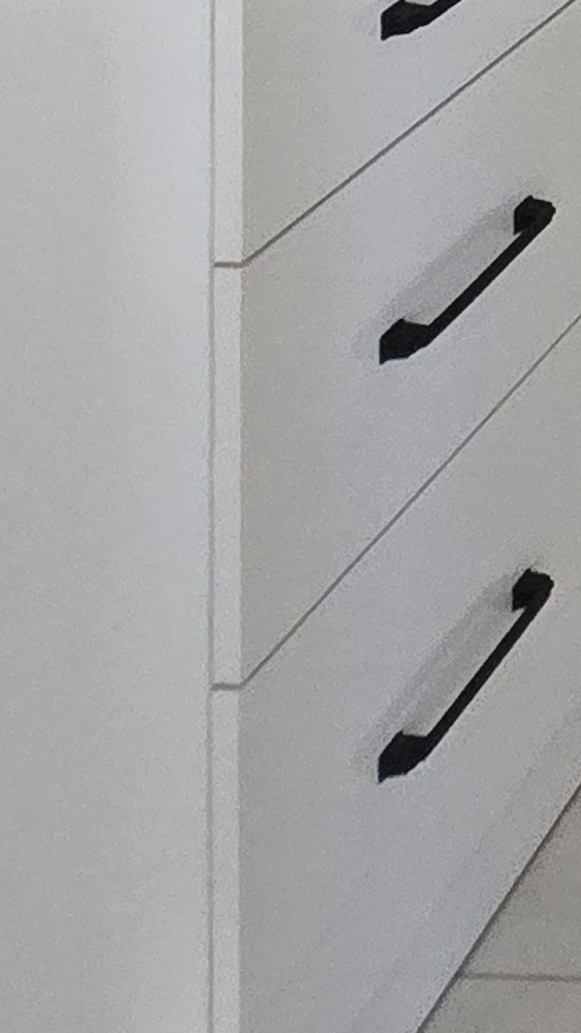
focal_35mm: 76
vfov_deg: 20.0
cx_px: 1665
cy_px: -837
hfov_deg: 11.1
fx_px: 2082
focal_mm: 2.2
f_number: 2.2
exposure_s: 1/50
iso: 500
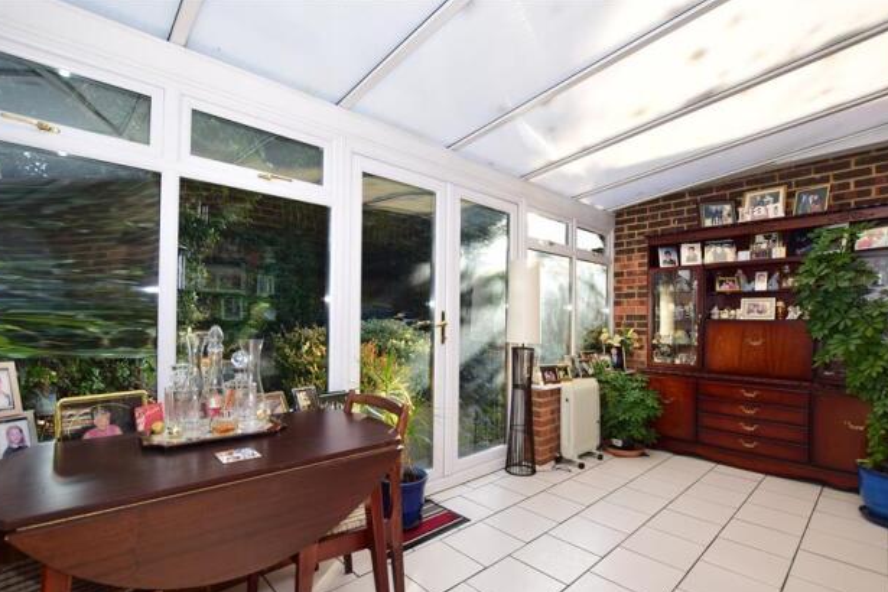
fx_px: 395
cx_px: 430
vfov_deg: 73.7
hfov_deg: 96.7
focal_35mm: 16
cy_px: 313
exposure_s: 1/125
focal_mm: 10
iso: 400
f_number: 5.6
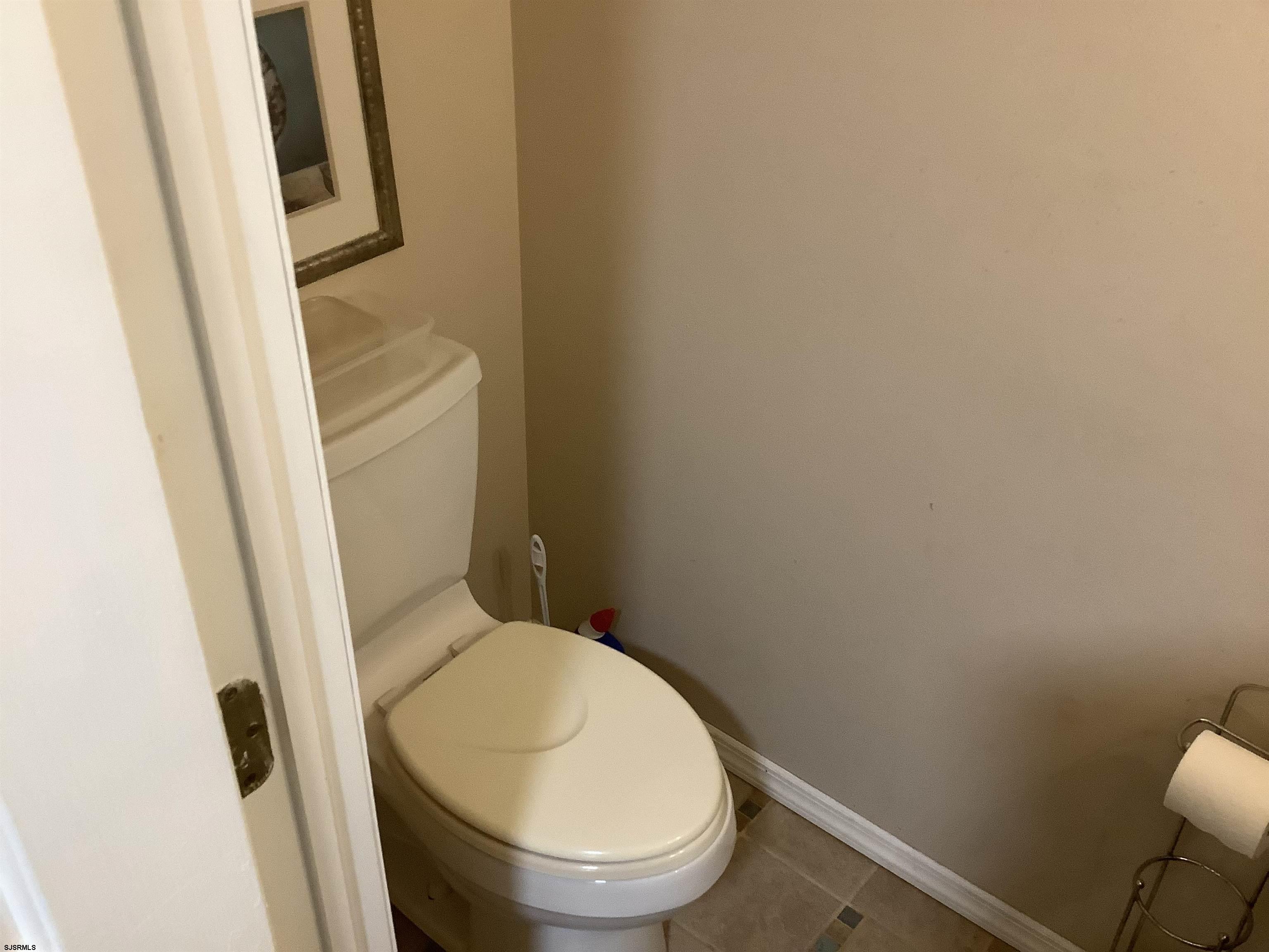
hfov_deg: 58.4
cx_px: 634
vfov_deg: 45.4
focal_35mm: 31
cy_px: 476
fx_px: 1136
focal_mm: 3.3
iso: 250
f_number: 2.4
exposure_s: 1/40
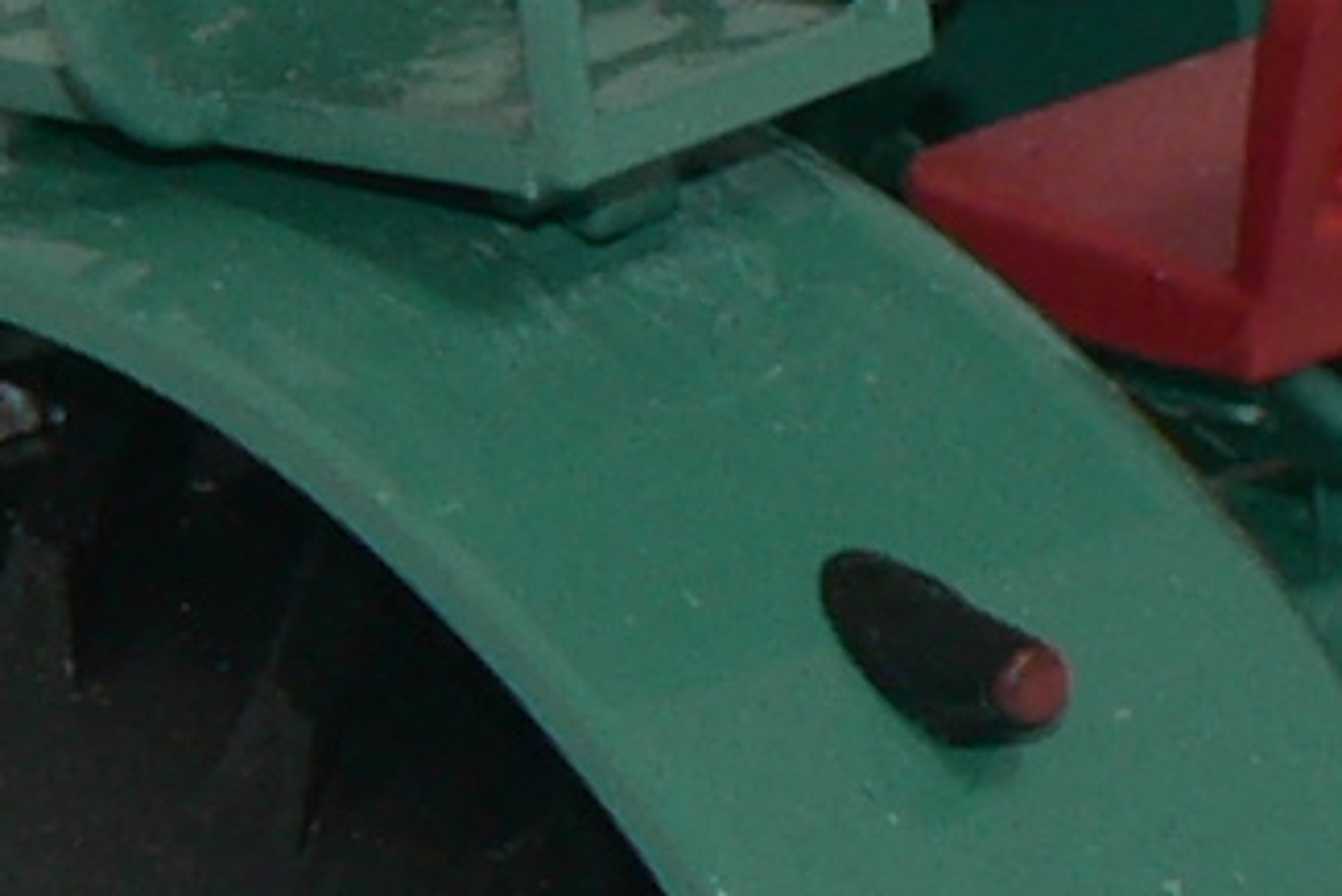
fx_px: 22599
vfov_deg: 2.3
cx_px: 607
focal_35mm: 606
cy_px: 640
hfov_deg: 3.4
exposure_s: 1/60
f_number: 3.2
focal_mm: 12.4
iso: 80
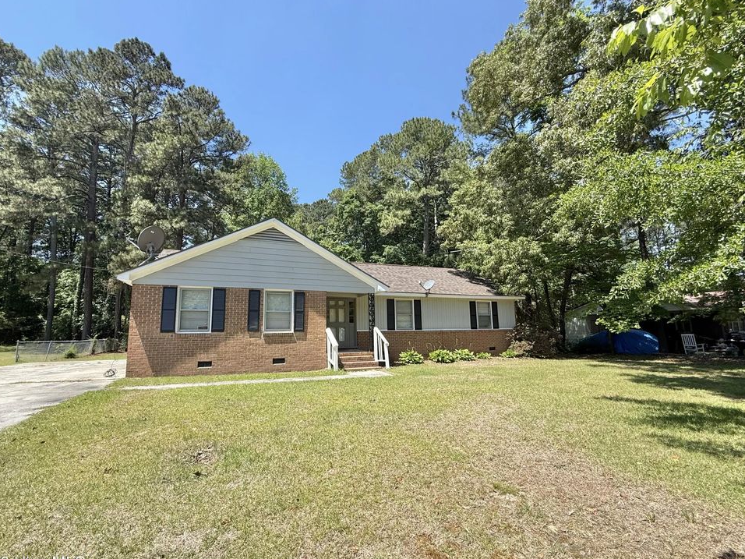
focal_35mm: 15
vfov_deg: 81.7
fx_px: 323
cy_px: 291
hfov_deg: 98.1
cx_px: 357
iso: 50
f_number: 2.2
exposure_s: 1/853
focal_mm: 2.22
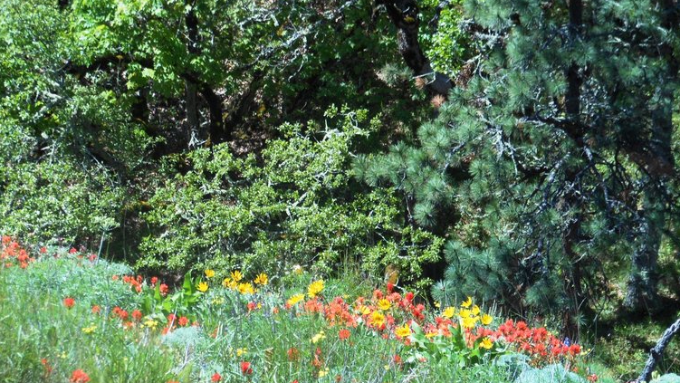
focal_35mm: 218
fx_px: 3932
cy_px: 286
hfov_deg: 9.9
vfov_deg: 5.6
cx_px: 302
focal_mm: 29.8
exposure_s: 1/160
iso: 80
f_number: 5.4
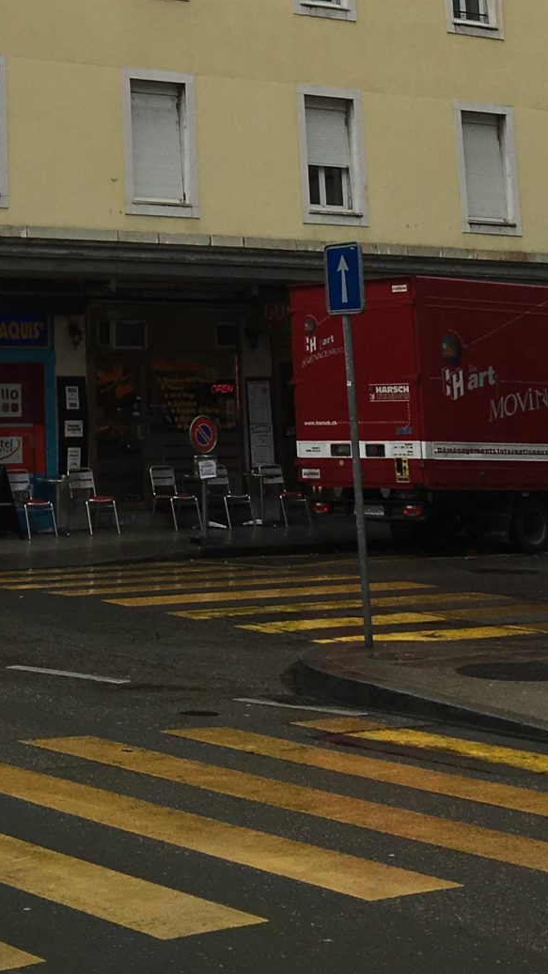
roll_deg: +0.9
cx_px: -95
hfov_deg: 15.0
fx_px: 2016
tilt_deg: +15.1
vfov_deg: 25.1
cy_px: -116
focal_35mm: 78
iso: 25
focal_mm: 4.15
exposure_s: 1/884
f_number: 2.2
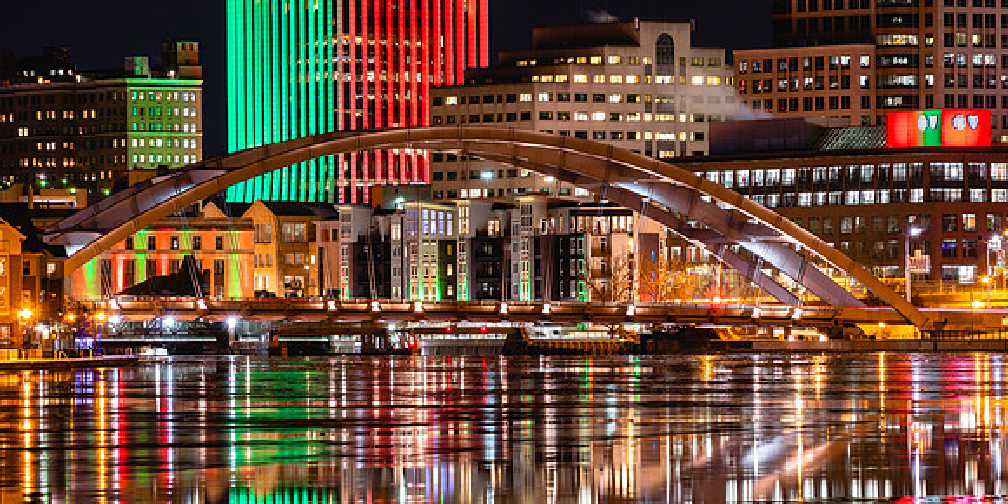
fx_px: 7303
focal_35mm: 280
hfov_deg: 7.9
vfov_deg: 4.0
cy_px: 262
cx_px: 497
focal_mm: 170
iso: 400
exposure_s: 4
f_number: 8
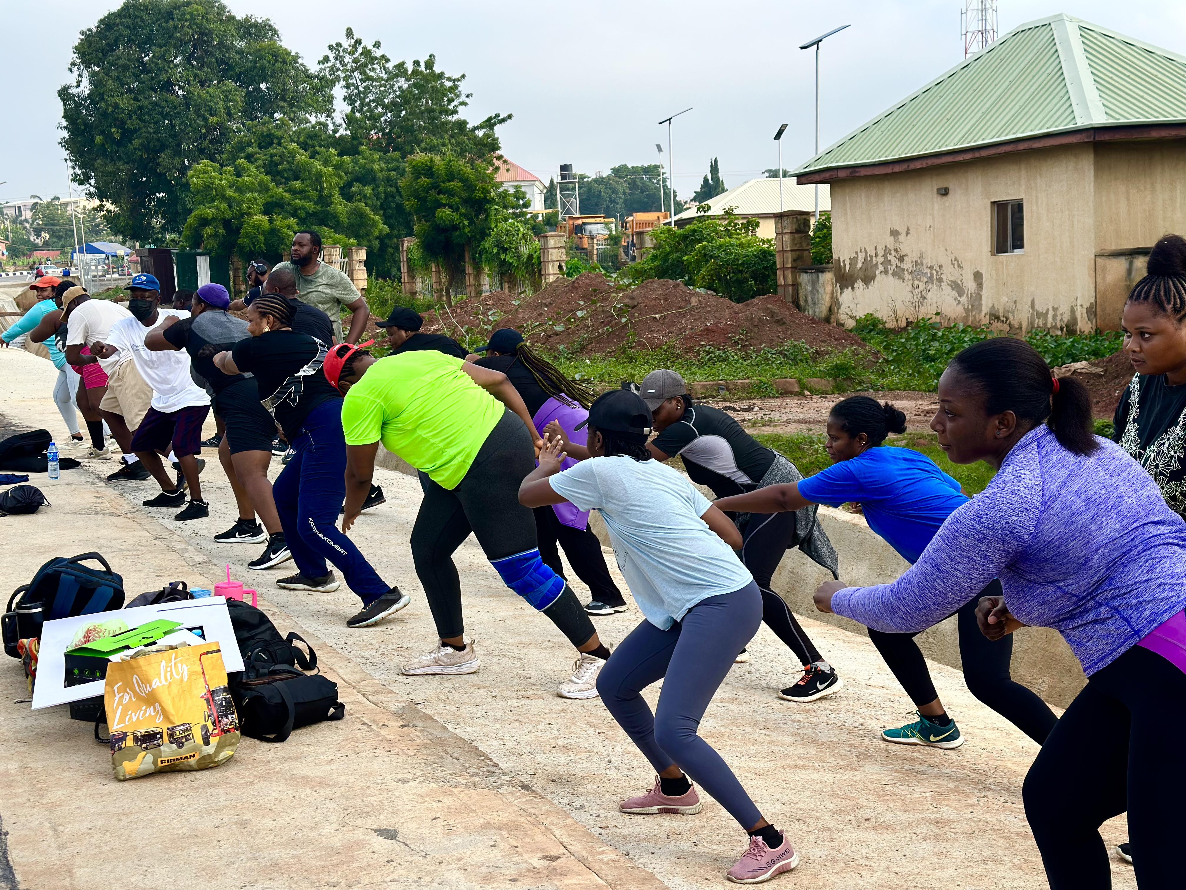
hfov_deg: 39.7
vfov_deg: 30.3
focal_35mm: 48
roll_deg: +2.2
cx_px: 593
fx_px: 1645
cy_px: 445
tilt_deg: -5.7
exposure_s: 1/1242
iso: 80
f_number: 1.78
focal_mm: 6.86
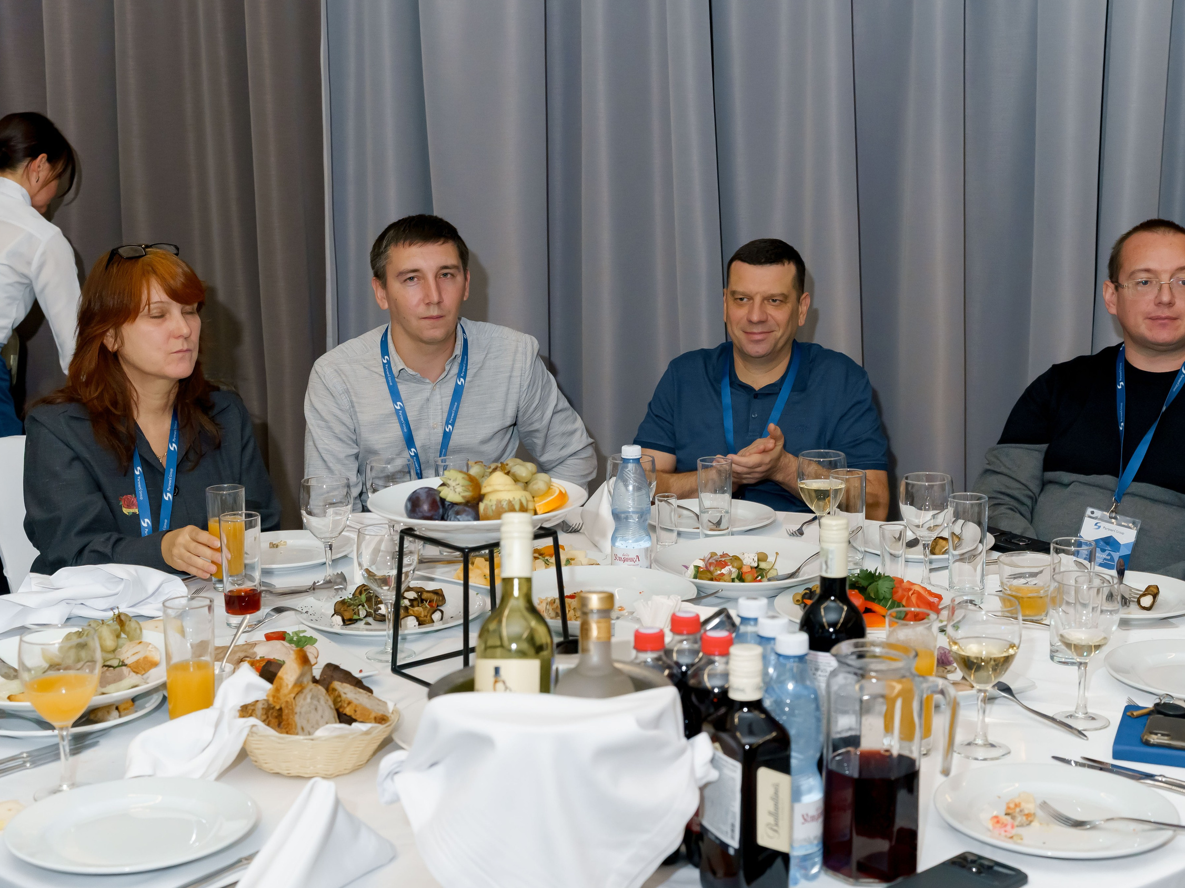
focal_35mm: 47
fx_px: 1609
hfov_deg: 40.4
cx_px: 654
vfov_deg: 30.9
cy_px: 446
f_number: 5.6
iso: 3200
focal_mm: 43
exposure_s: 1/125
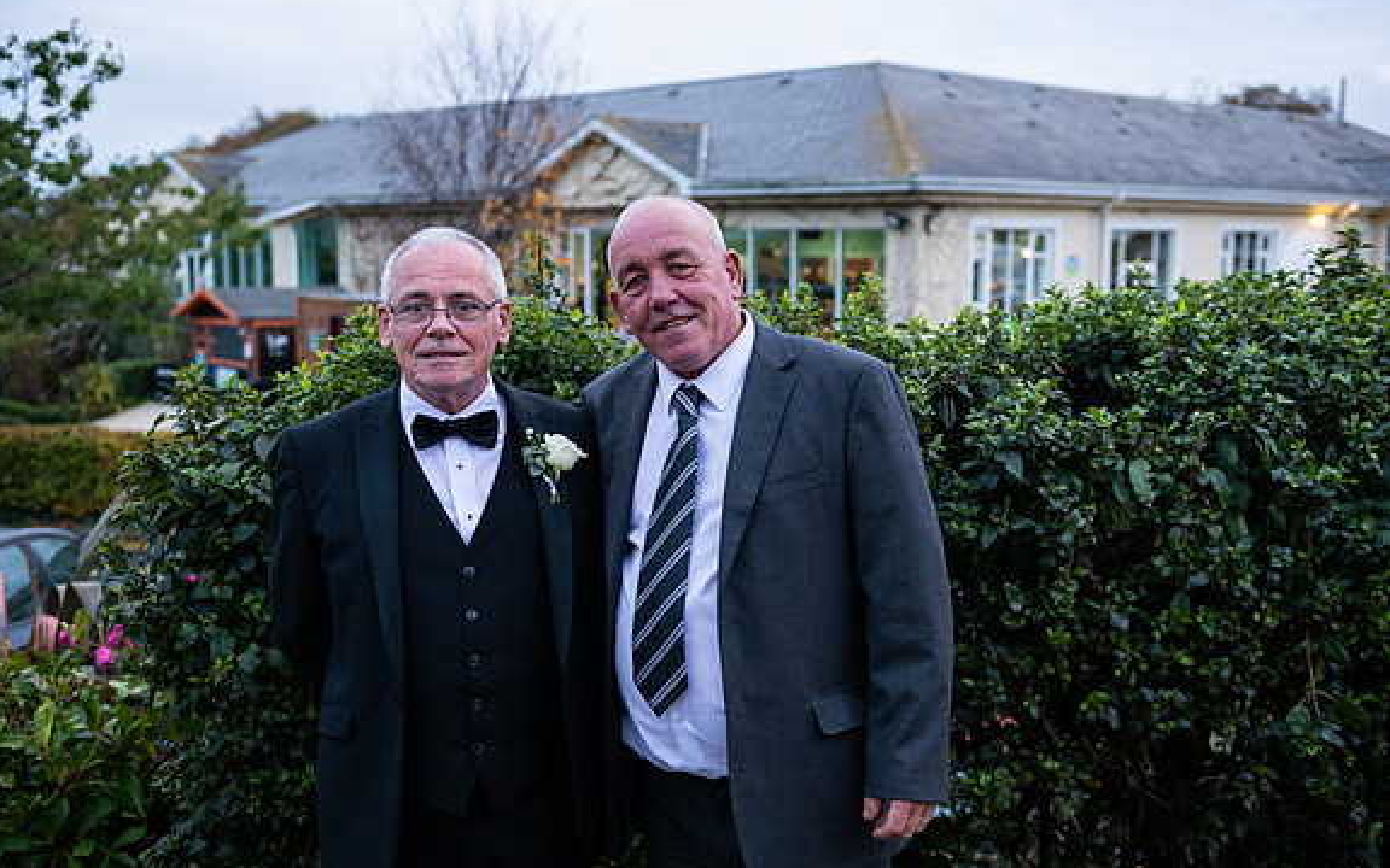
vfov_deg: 32.8
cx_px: 693
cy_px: 454
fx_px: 1477
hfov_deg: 50.4
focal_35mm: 39
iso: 800
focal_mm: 38
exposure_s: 1/160
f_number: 3.5
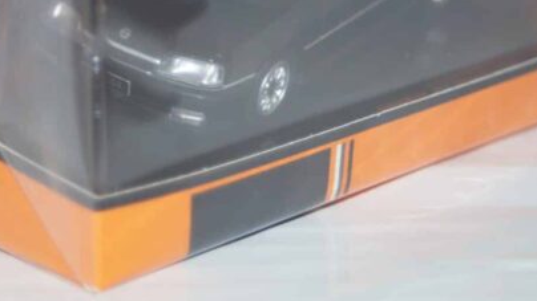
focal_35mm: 140
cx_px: 222
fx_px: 1993
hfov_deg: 15.3
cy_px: 50
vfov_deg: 8.6
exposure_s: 1/100
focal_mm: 60
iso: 250
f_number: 5.6
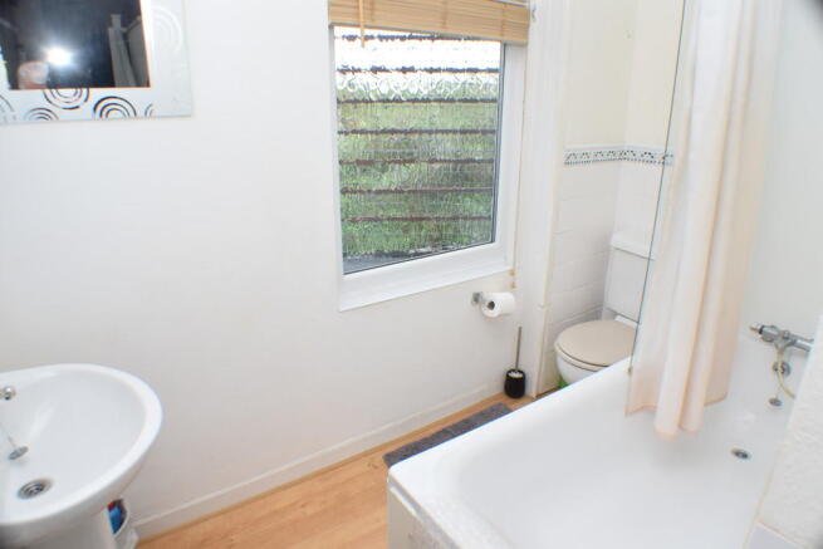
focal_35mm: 27
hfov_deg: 67.4
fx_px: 617
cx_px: 412
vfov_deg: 48.0
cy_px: 274
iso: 400
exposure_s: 1/200
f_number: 7.1
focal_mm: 18
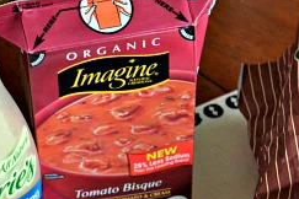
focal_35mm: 126
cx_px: 225
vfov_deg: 10.8
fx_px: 1046
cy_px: 204
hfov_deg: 16.2
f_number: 5
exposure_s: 1/60
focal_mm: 34
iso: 2200
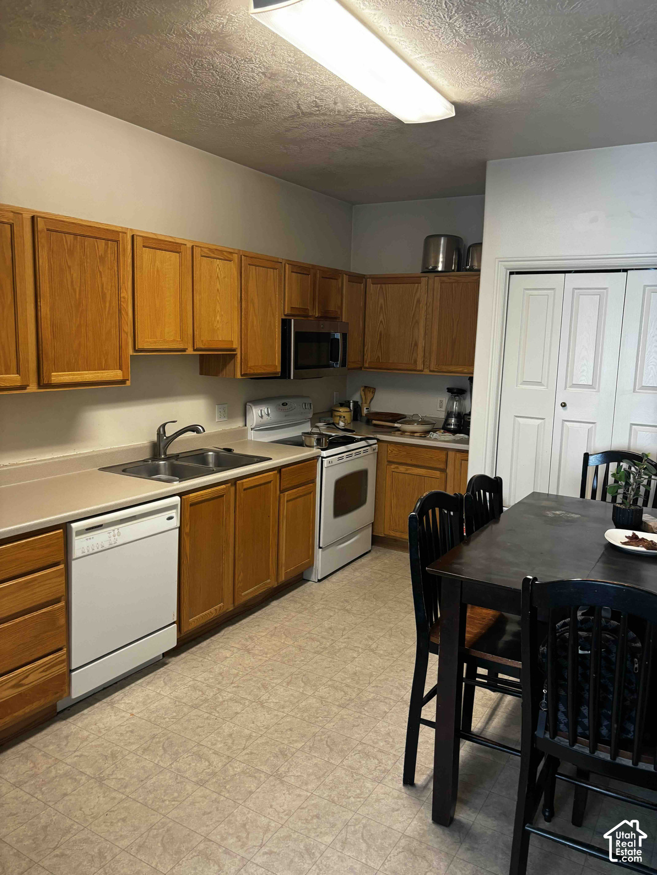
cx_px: 328
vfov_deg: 67.3
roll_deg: -2.0
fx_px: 658
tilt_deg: -6.8
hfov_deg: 53.1
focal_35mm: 26
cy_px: 438
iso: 160
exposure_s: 1/60
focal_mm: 5.96
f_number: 1.6
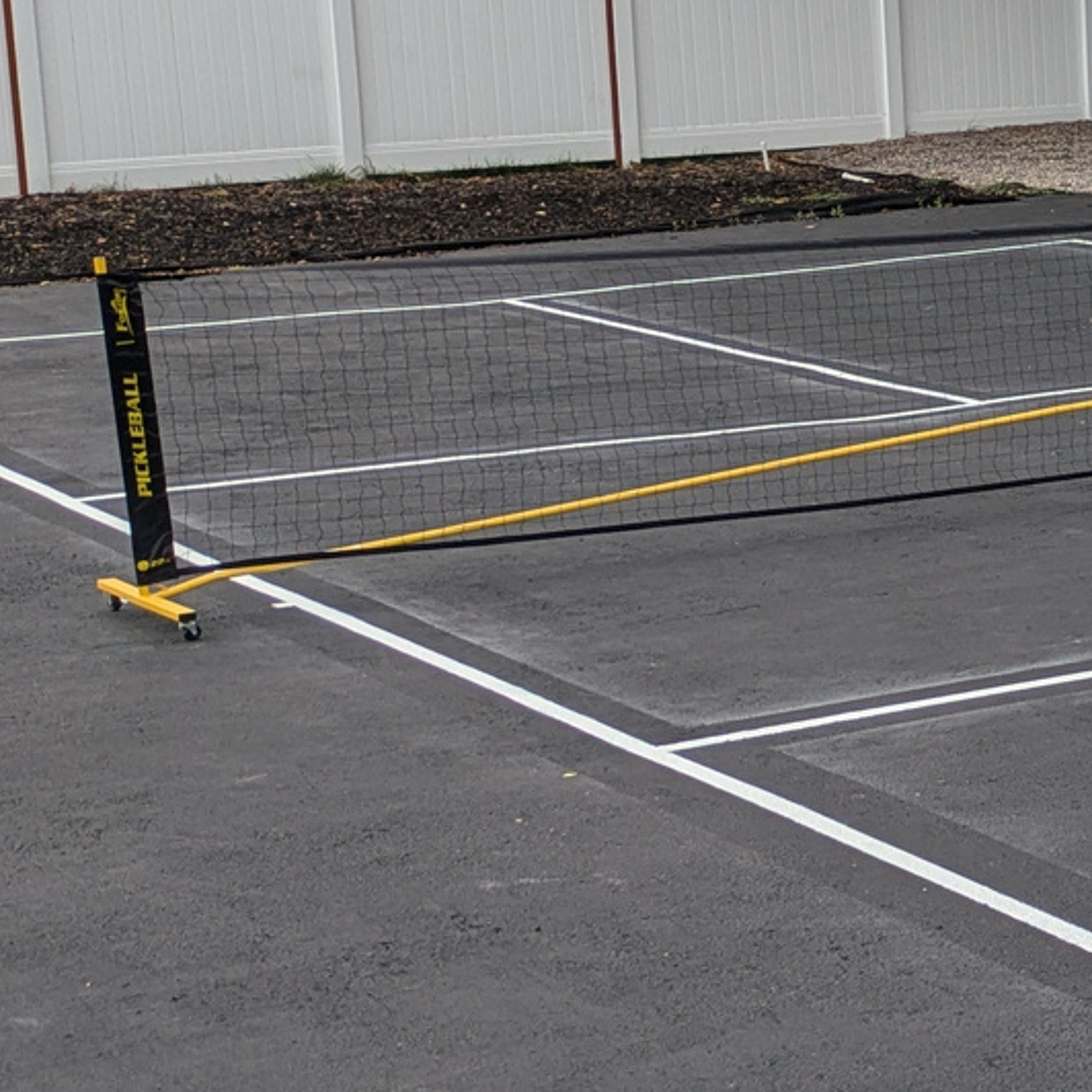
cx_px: 1909
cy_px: 456
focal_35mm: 85
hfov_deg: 17.1
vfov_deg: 20.4
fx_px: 3034
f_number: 1.89
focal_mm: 5.43
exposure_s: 1/1166
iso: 50
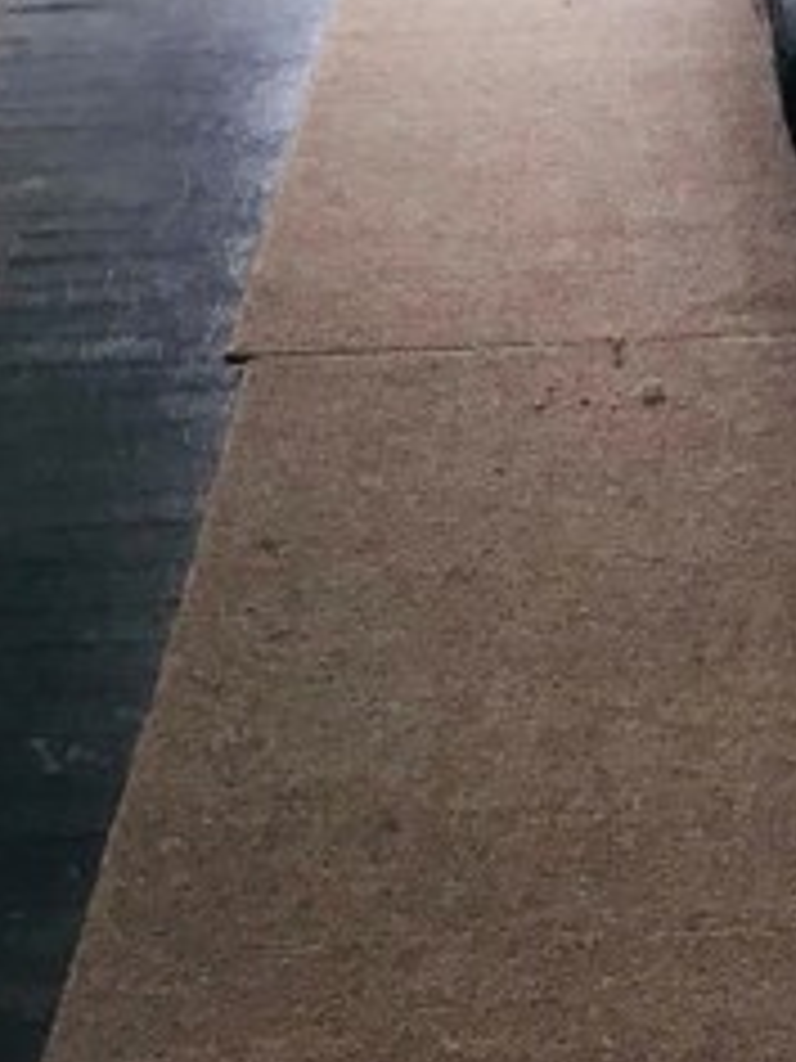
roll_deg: +2.9
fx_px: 2790
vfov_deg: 19.6
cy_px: -378
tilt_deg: -7.1
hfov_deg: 16.2
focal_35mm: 91
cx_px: 391
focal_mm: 3.99
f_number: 1.8
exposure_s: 1/24
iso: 40
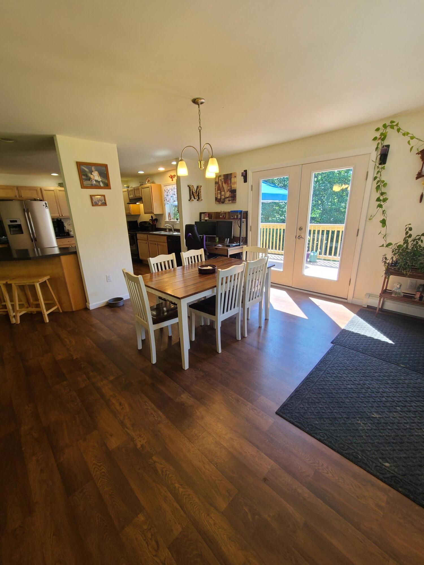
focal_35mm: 13
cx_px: 212
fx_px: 212
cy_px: 282
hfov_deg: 89.9
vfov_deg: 106.2
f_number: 2.2
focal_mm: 2.2
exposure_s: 1/60
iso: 64
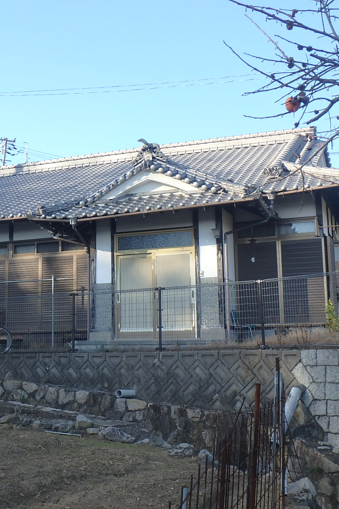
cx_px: 102
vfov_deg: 39.6
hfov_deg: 26.8
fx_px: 706
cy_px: 254
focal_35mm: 50
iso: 125
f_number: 5
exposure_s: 1/200
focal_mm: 6.4
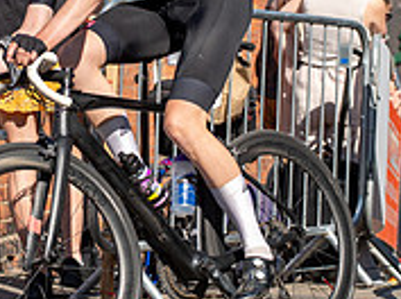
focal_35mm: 180
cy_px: 108
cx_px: 118
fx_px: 2081
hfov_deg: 11.0
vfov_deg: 8.2
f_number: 3.5
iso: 100
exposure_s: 1/1000
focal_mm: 57
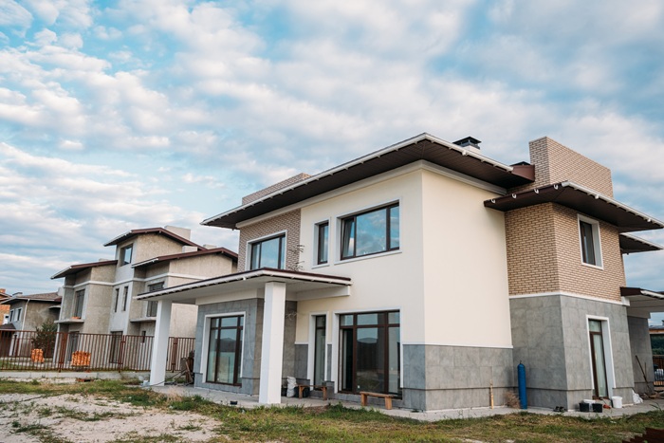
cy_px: 222
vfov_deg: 43.6
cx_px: 332
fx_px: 553
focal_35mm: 30
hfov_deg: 61.9
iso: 400
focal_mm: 30
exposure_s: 1/250
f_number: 6.3
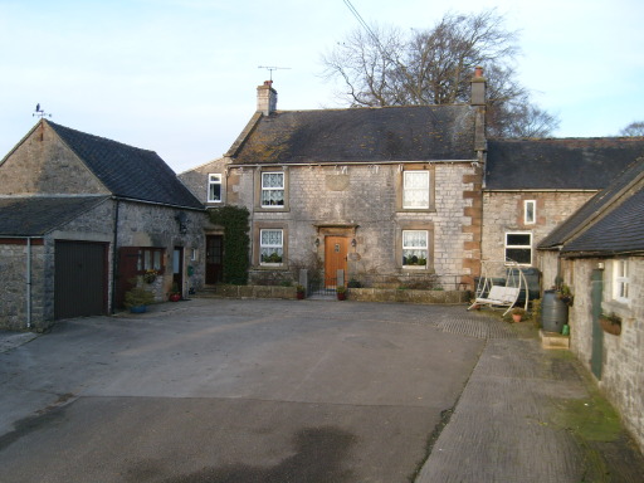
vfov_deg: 40.7
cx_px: 322
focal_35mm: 35
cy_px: 242
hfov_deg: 52.6
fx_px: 651
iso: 80
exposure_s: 1/250
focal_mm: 5.8
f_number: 2.8
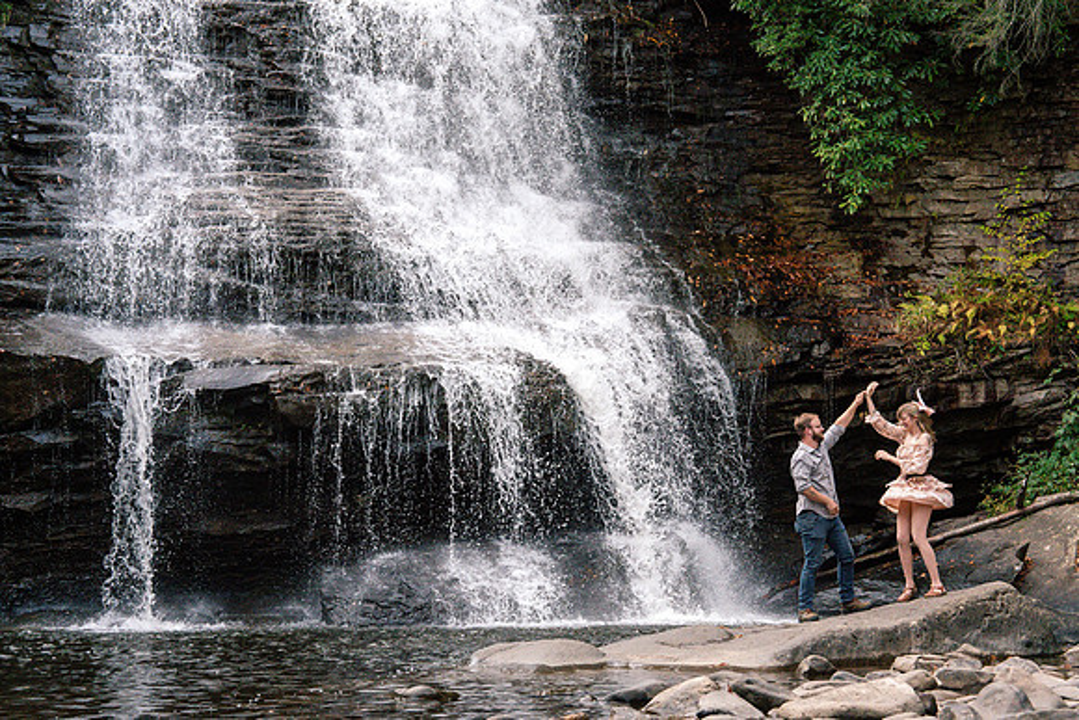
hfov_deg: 28.8
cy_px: 360
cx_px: 540
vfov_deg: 19.5
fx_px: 2098
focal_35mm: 70
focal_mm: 70
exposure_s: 1/640
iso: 2000
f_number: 8
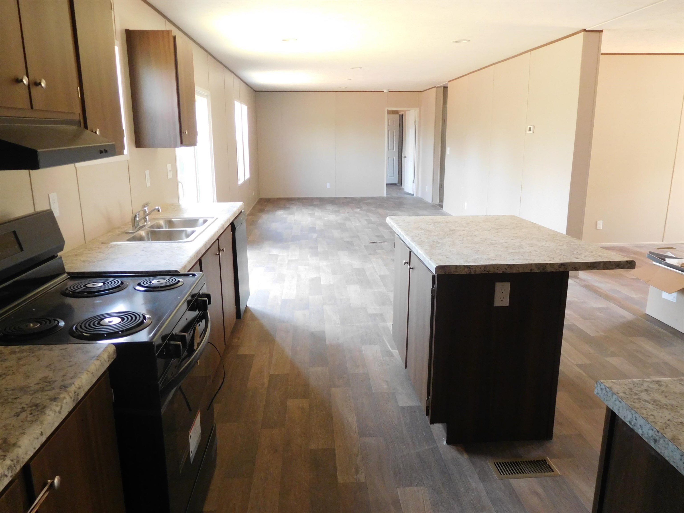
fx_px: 494
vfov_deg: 54.9
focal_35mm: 25
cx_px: 342
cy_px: 256
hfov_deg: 69.4
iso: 360
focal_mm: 4.5
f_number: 3.4
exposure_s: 1/30
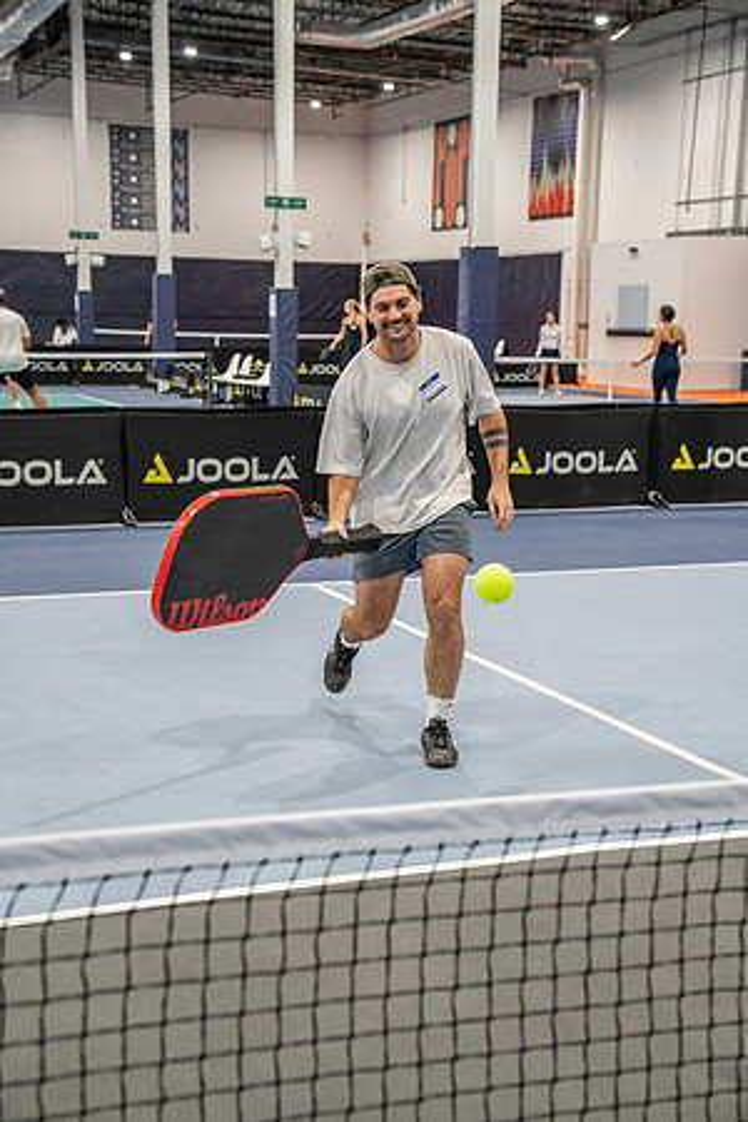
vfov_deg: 36.9
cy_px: 561
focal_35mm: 54
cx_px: 374
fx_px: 1683
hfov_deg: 25.1
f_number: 4
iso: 3200
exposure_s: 1/320
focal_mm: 54
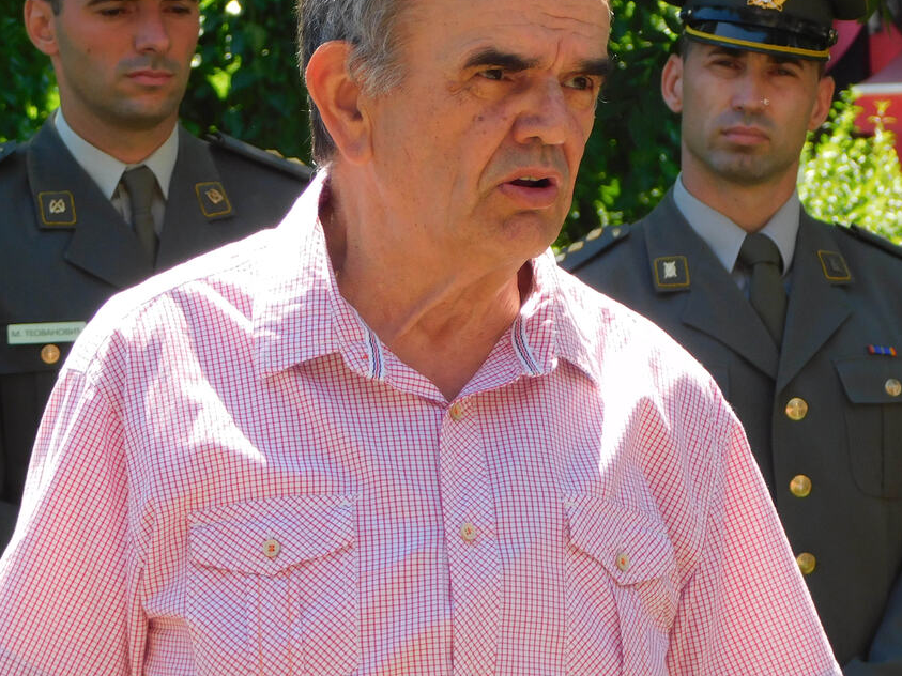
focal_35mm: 262
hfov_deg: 7.6
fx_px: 6826
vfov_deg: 5.7
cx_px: 435
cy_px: 251
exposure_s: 1/160
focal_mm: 32.7
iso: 125
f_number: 5.4
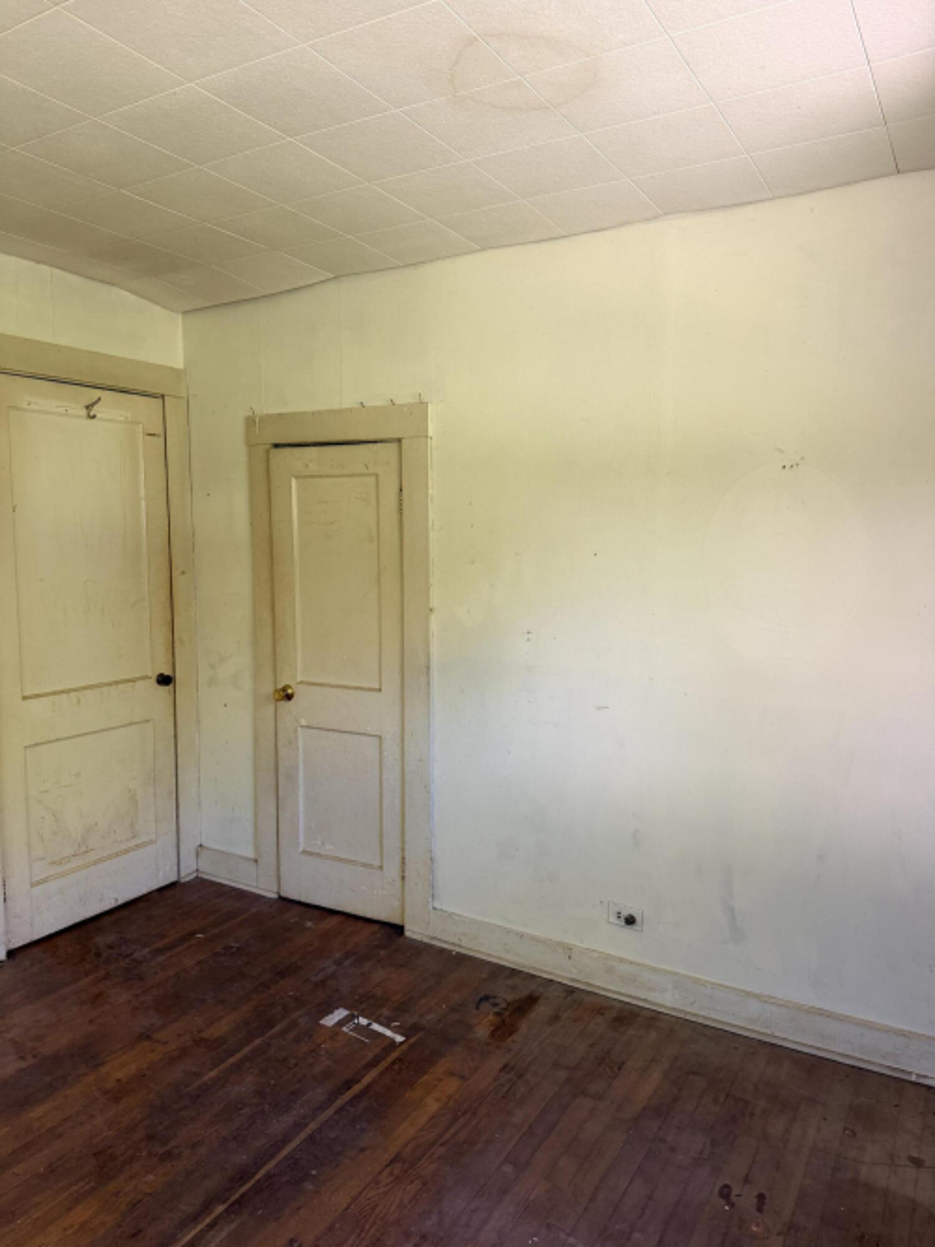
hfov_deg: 56.8
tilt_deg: -5.4
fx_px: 865
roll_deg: -1.0
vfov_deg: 71.6
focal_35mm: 24
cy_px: 624
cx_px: 468
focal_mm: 6.76
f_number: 1.78
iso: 200
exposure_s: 1/73
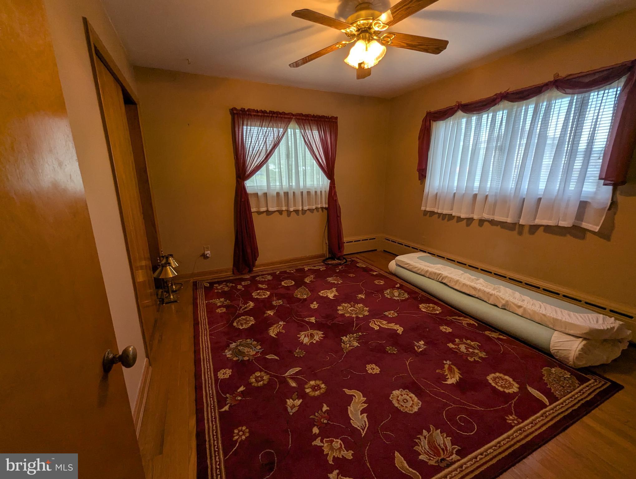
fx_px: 239
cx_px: 318
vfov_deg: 90.1
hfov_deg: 106.1
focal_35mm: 13
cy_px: 240
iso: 71
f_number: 2.2
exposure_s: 1/60
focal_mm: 1.95
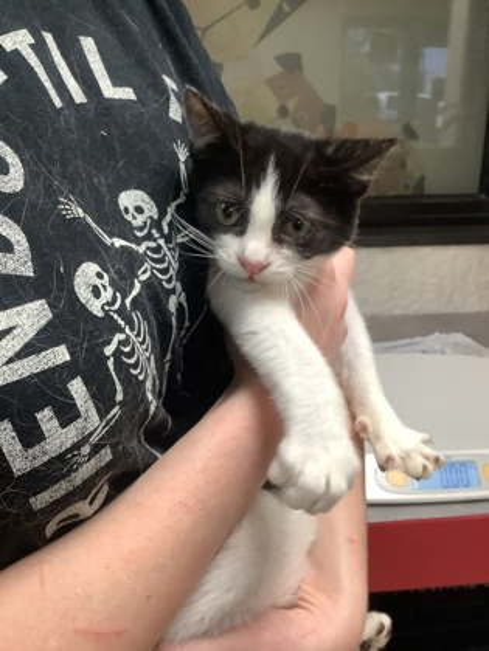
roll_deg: -1.0
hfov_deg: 45.4
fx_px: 584
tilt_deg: -21.4
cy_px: 326
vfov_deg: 58.4
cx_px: 244
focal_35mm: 31
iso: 200
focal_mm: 3.3
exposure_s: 1/60
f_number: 2.4
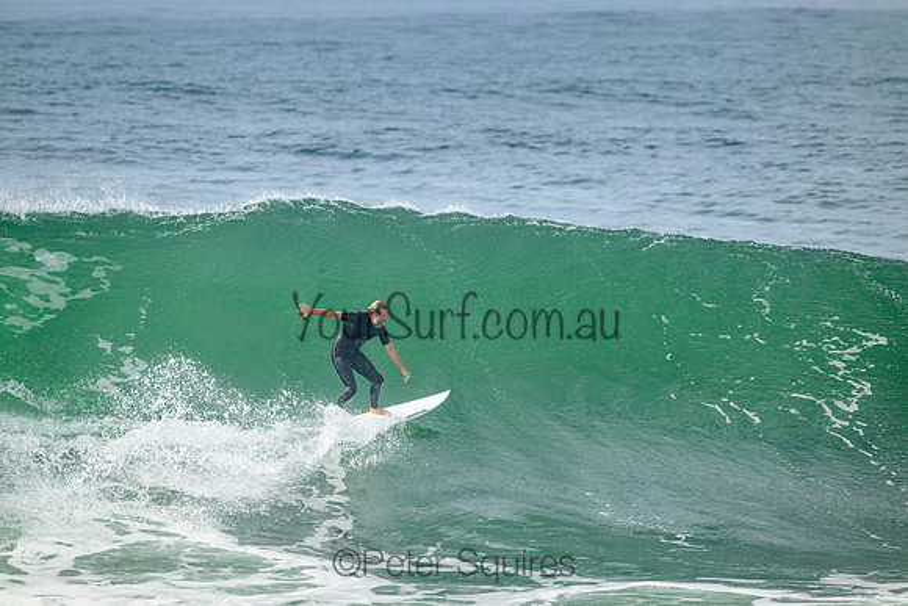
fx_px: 14884
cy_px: 303
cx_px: 454
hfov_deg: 3.5
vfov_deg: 2.3
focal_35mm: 590
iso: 1100
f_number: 11
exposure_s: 1/2500
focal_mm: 590
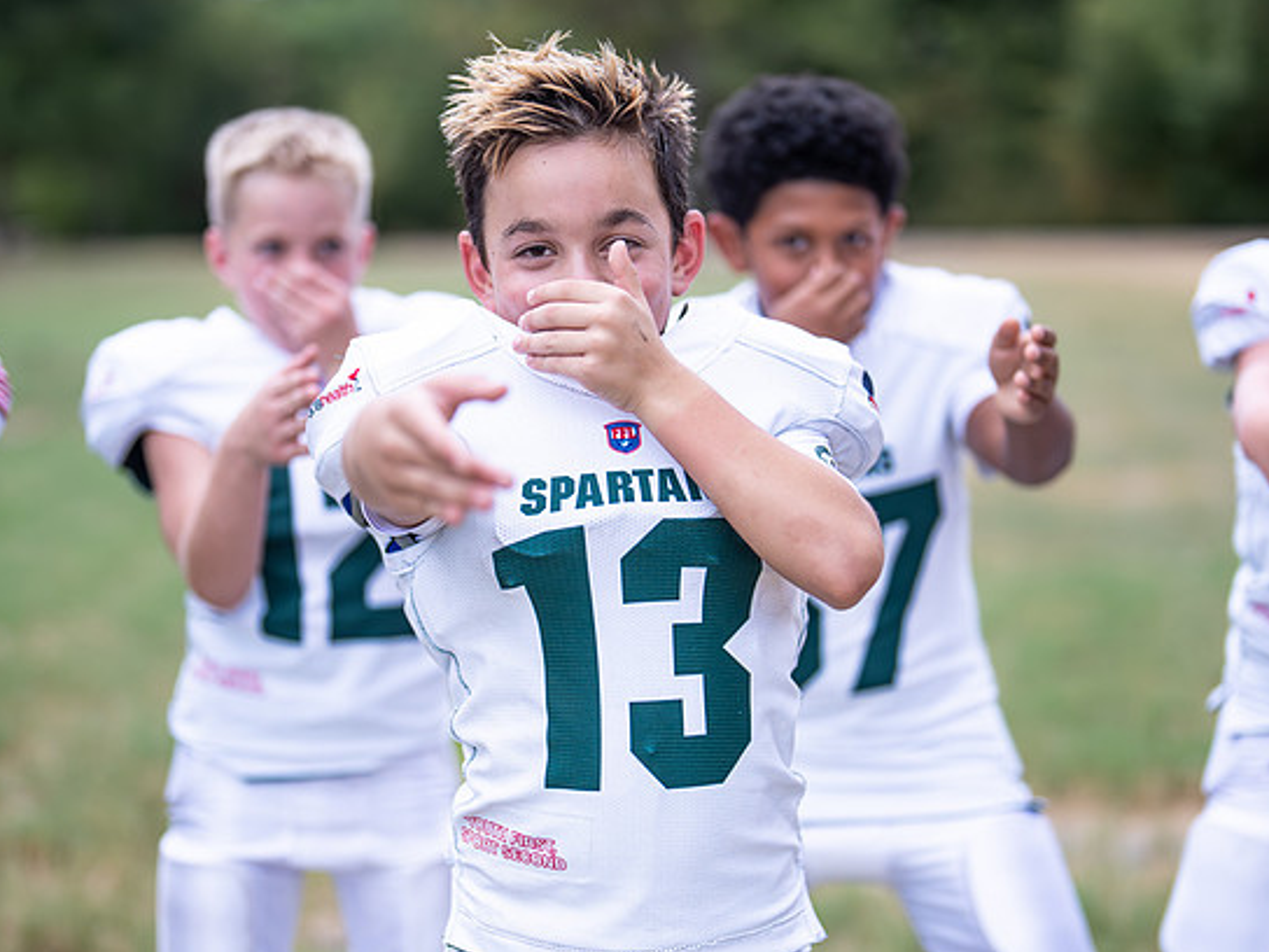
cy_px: 506
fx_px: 2823
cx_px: 627
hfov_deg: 25.3
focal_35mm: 77
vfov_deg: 19.1
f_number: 1.2
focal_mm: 50
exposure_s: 1/320
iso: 200
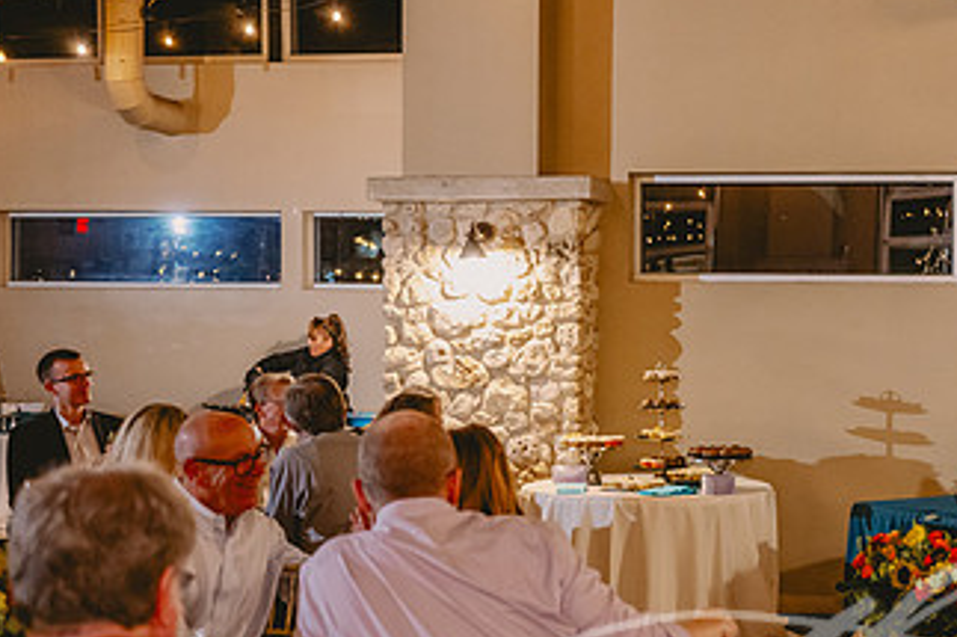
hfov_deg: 31.2
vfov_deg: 21.8
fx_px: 1647
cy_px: 393
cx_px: 818
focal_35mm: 62
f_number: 2.8
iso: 3200
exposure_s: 1/100
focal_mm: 34.5
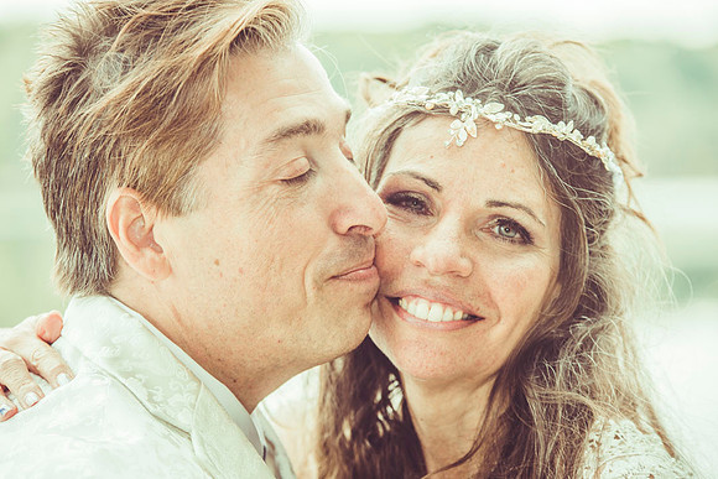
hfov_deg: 12.8
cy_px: 240
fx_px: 3192
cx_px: 359
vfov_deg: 8.6
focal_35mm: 160
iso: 160
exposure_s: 1/200
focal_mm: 160
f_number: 5
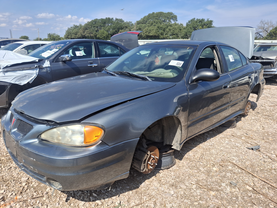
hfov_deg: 69.4
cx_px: 138
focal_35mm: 25
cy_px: 104
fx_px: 200
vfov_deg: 54.9
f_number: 1.8
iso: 32
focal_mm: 4.69
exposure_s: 1/1953
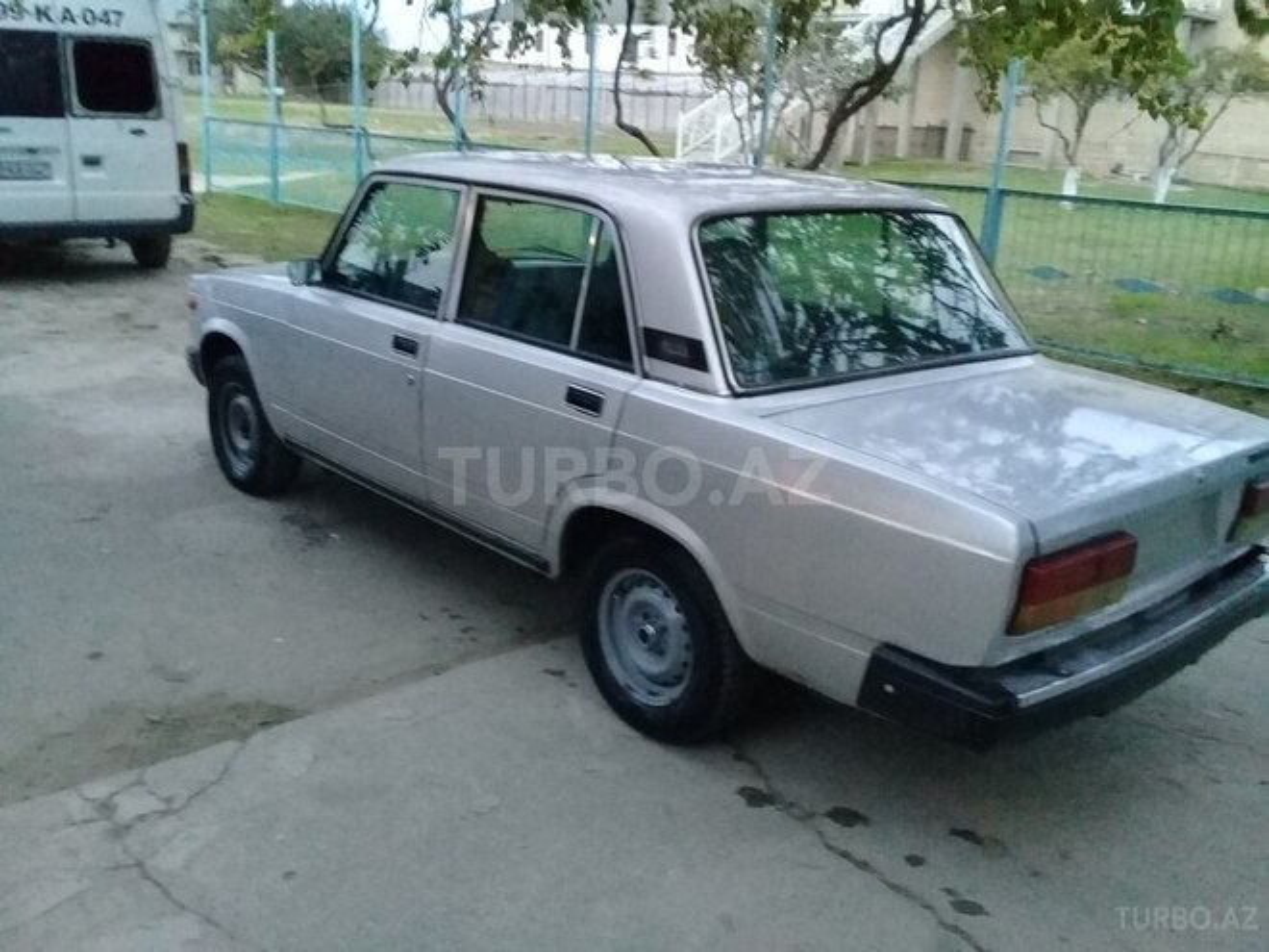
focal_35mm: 31
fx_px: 1136
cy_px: 476
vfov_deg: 45.4
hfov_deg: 58.4
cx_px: 634
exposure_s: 1/17
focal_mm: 3.3
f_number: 2.2
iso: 500
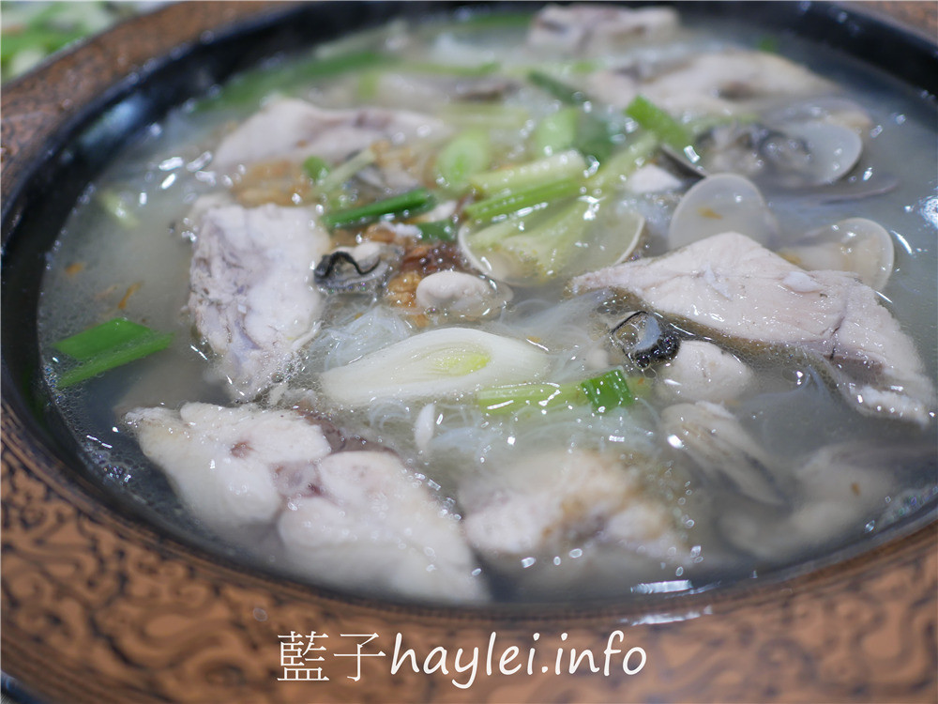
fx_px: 813
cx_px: 469
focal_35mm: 30
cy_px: 352
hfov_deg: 60.0
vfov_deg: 46.8
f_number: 1.7
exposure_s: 1/60
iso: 200
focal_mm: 15
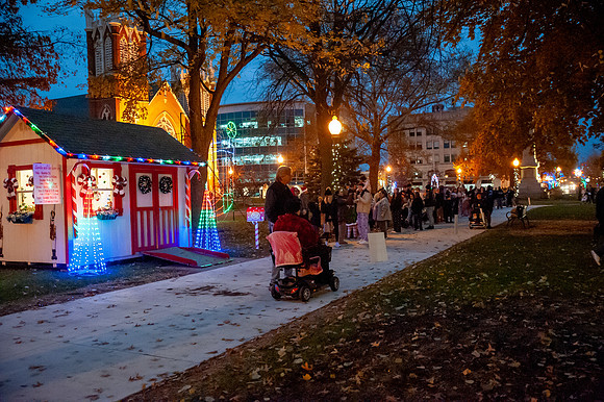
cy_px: 201
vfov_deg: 41.1
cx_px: 302
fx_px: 537
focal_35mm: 32
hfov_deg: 58.7
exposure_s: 1/125
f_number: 2.8
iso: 6400
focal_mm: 32
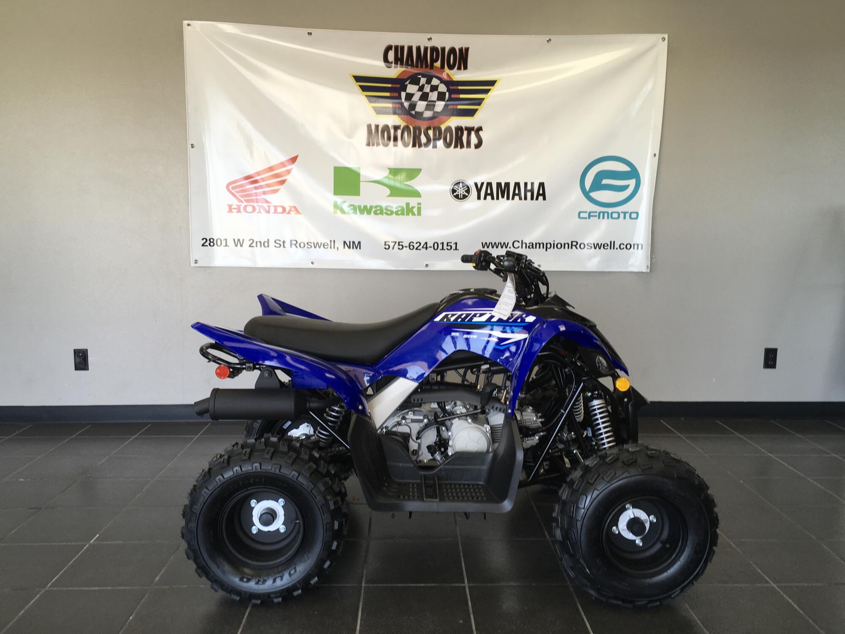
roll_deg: -0.2
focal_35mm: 29
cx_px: 422
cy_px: 317
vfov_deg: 48.2
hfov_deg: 61.7
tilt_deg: -8.6
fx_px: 708
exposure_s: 1/60
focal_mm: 4.15
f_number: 2.2
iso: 25
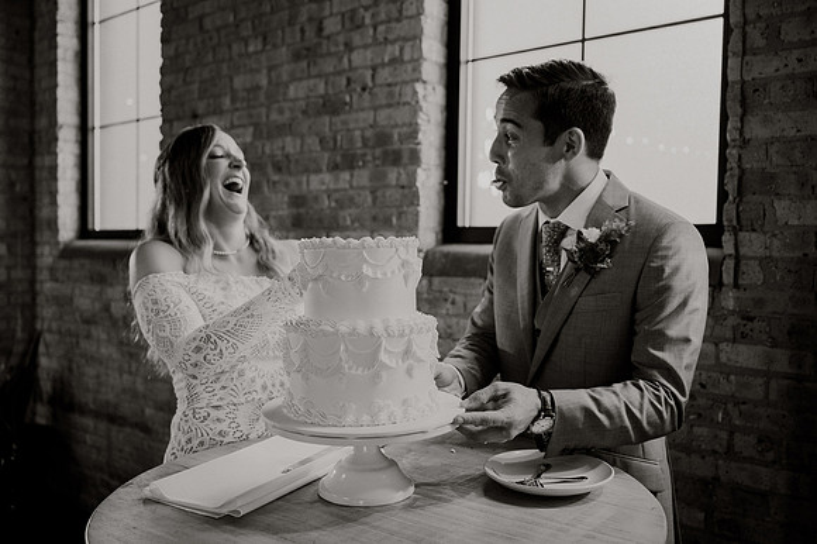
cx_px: 418
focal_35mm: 32
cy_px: 274
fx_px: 727
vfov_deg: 41.0
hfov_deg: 58.7
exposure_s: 1/125
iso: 2000
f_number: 2.8
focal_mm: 31
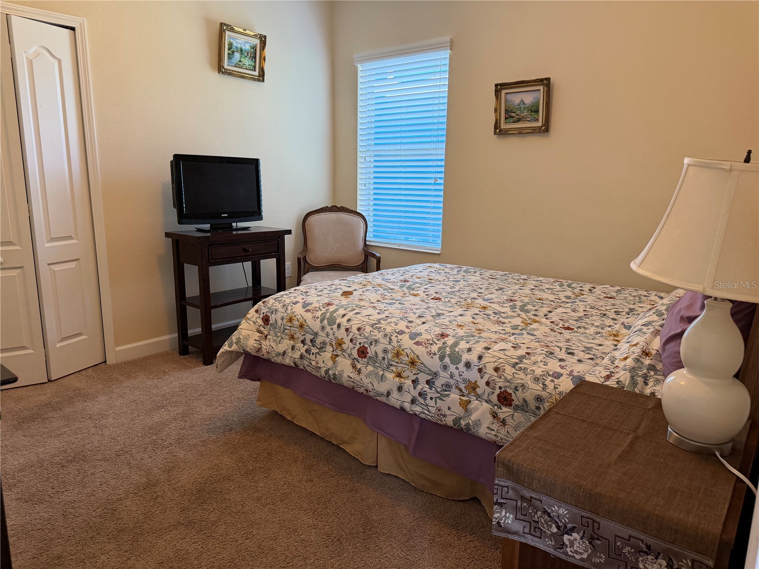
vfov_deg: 56.8
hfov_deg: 71.6
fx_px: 526
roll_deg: -1.4
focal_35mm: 24
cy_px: 284
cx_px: 380
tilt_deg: -13.9
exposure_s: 1/120
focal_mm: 6.76
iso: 400
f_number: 1.78
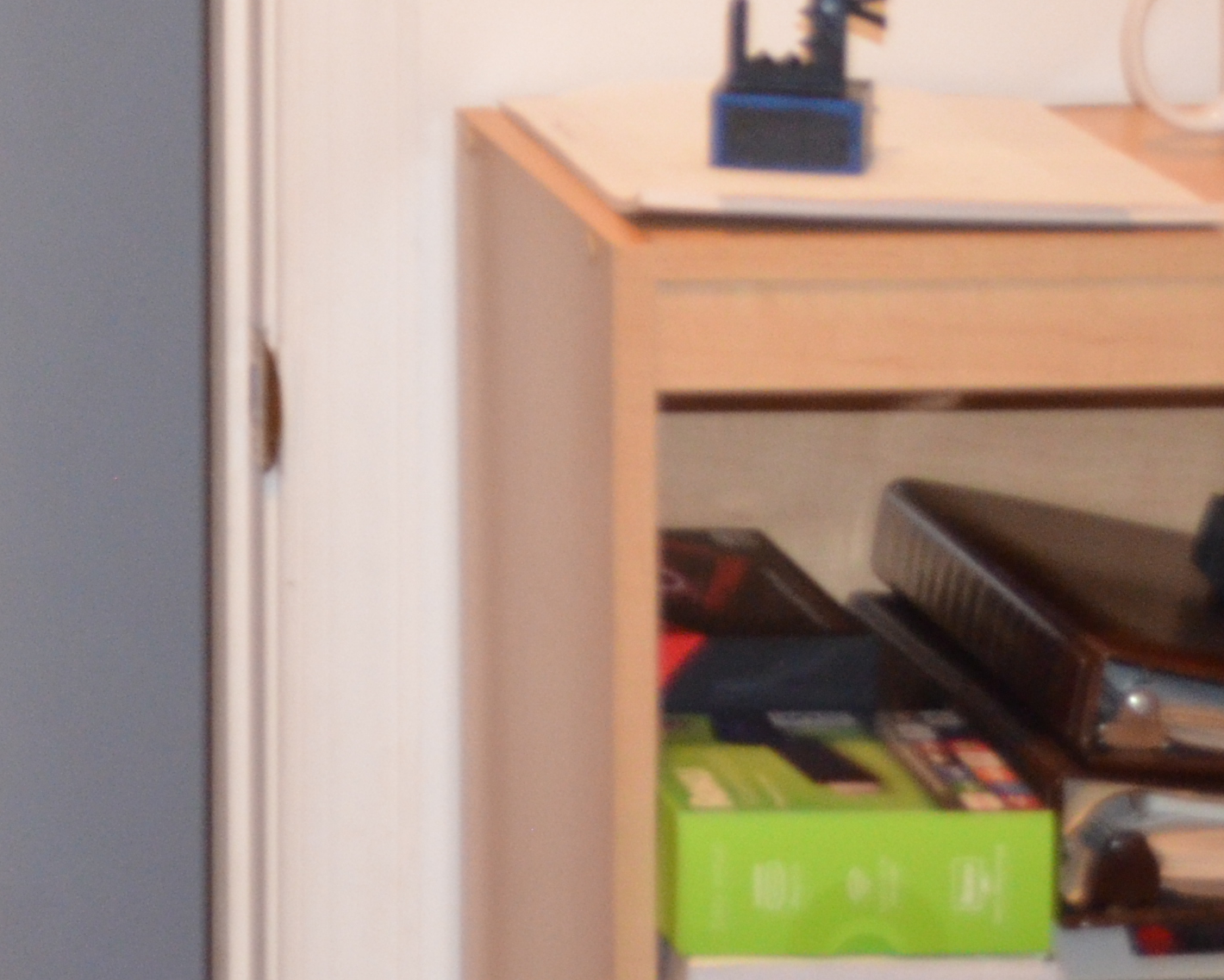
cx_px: -864
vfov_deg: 8.9
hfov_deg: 10.7
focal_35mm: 171
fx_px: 6181
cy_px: -345
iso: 1600
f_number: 5
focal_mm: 35
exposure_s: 1/60
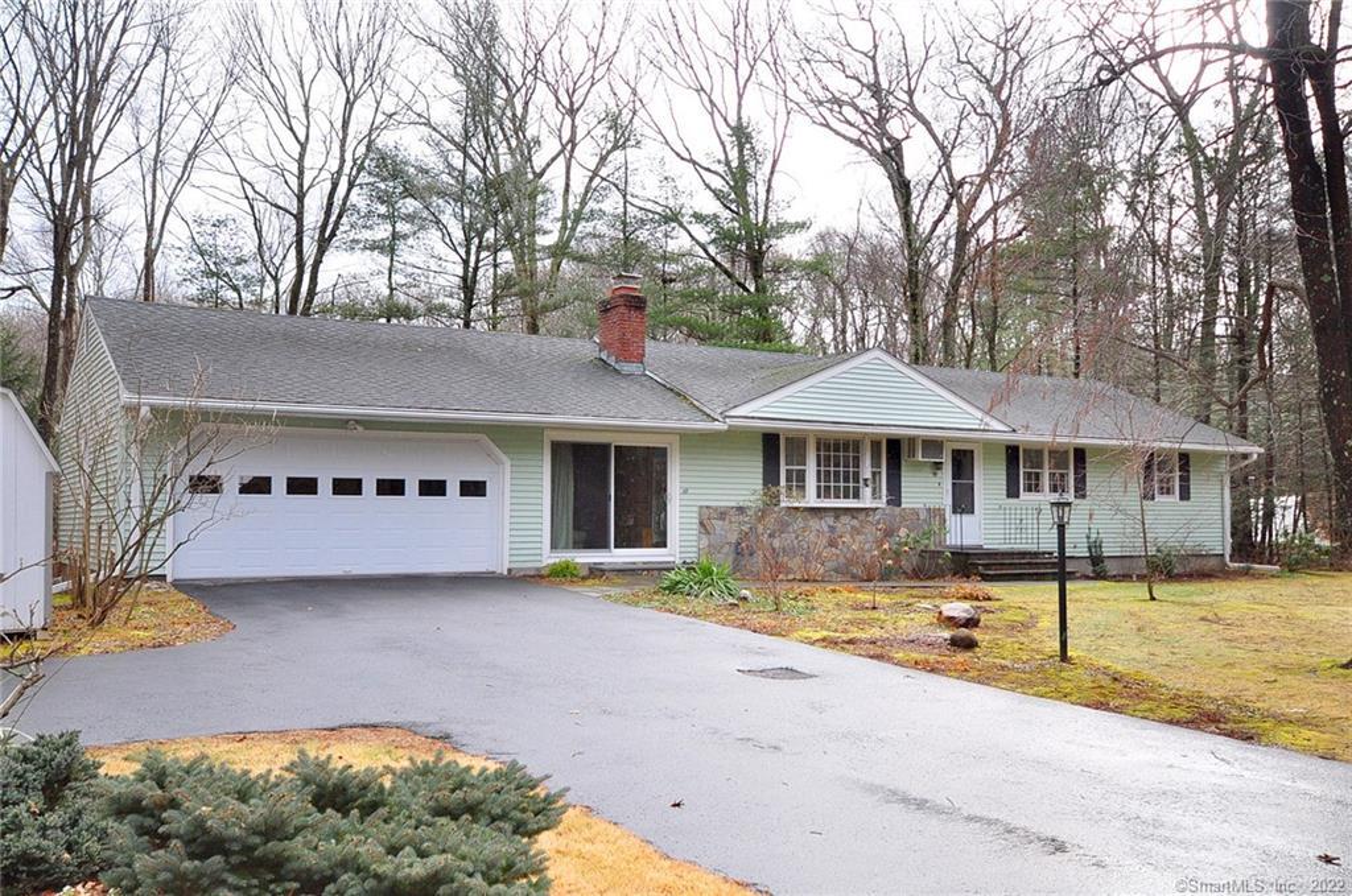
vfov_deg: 43.5
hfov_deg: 62.0
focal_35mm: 30
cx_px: 676
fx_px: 1125
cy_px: 448
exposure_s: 1/500
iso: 500
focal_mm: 20
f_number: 5.6
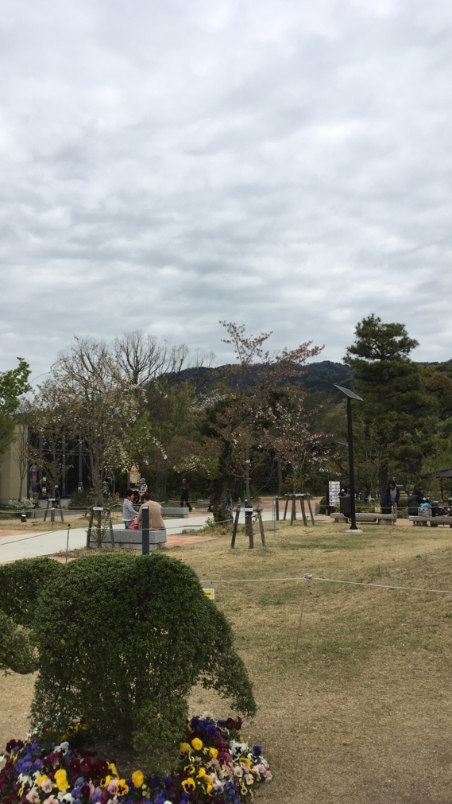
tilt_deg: +4.6
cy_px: 406
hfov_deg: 36.7
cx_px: 202
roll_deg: +1.4
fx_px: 682
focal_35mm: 32
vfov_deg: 61.0
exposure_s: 1/2079
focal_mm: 4.15
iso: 25
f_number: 2.2
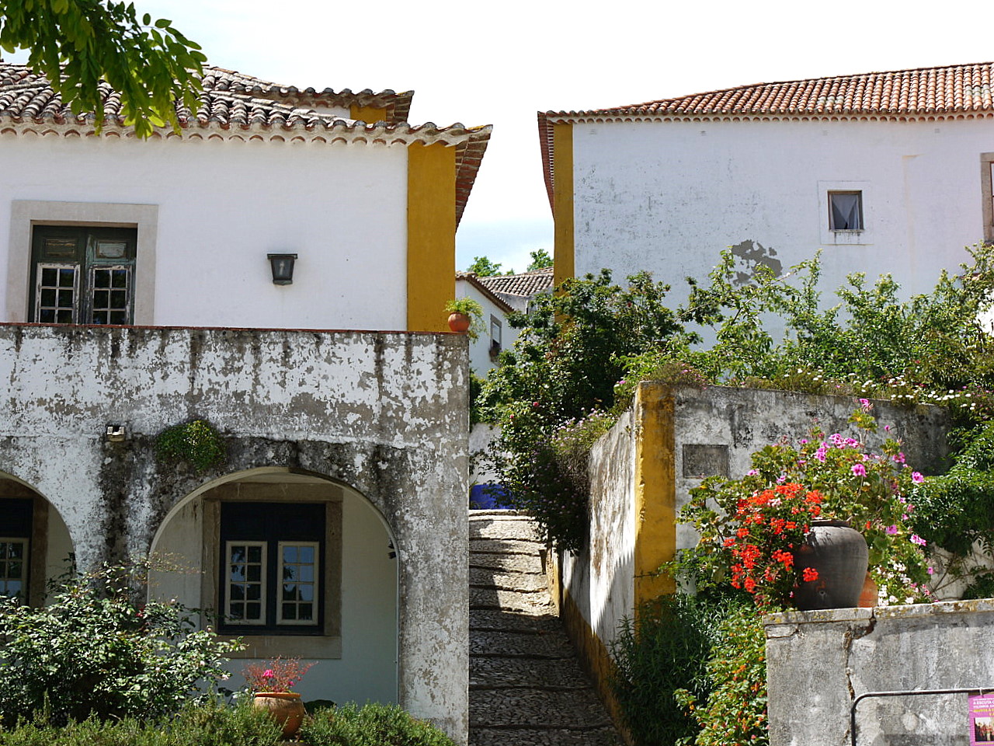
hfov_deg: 29.4
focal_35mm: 66
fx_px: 1895
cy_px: 373
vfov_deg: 22.3
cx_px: 497
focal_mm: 33
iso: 100
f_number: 7.1
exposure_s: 1/125
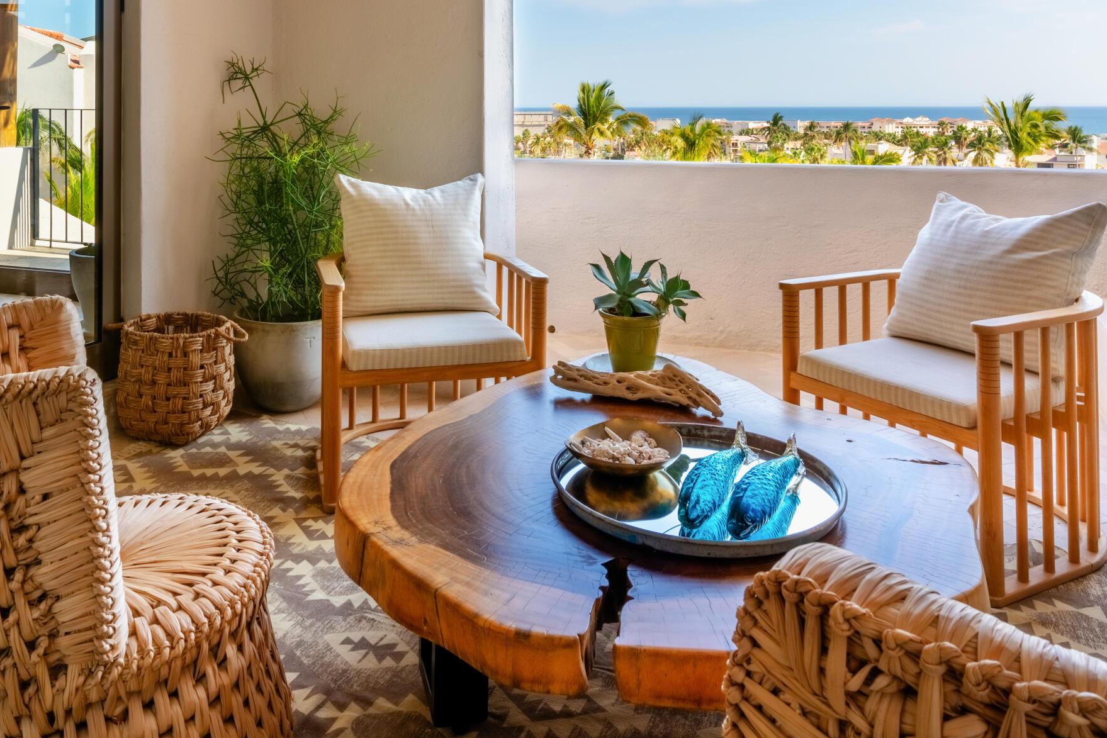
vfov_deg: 42.7
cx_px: 429
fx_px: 892
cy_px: 135
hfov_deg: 62.9
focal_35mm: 29
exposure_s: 1/3200
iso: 200
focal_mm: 17
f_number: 9
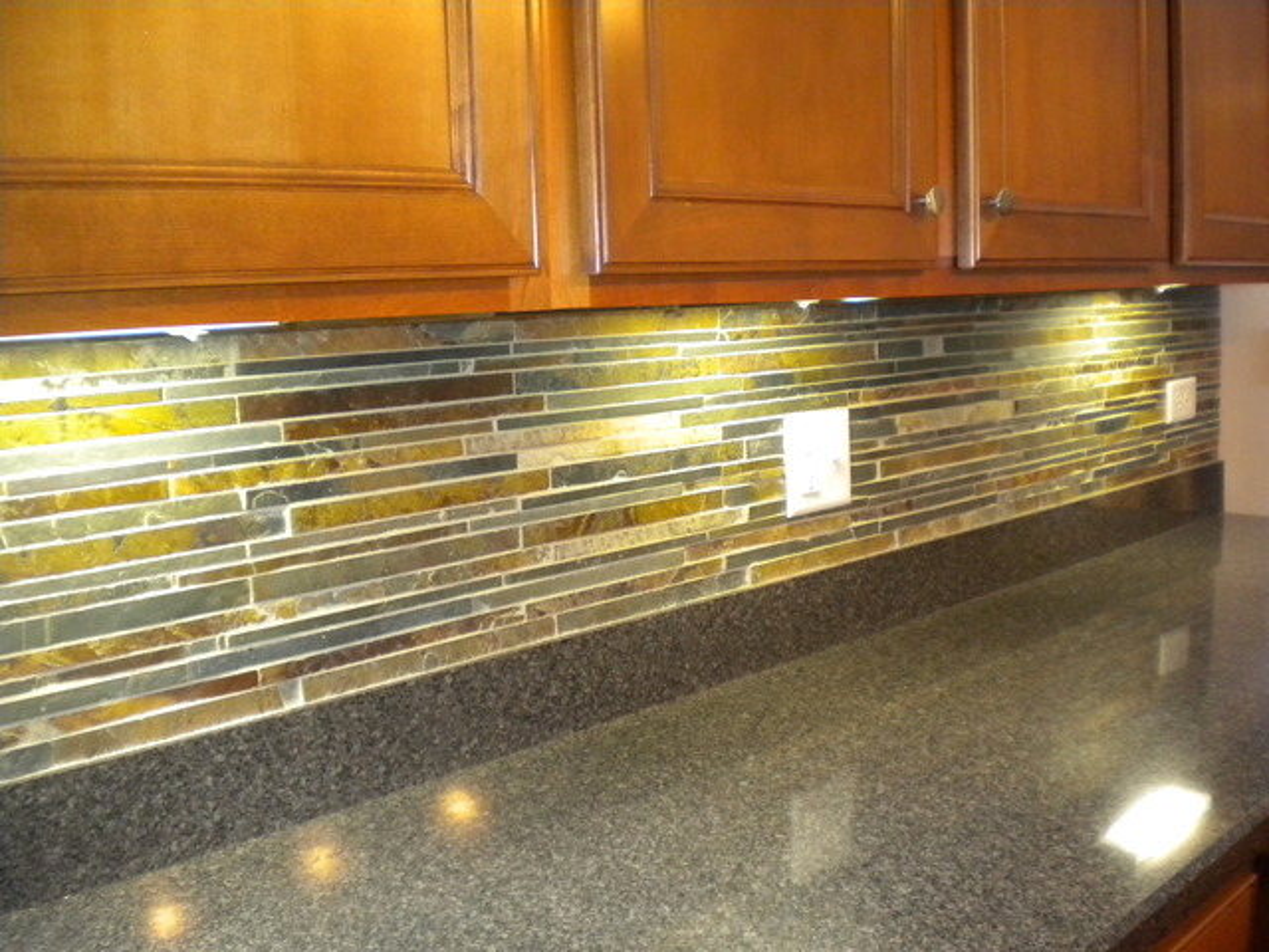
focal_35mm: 35
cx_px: 634
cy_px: 476
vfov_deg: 40.7
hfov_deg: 52.6
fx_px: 1283
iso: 400
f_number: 3.1
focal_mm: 6.3
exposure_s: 1/30
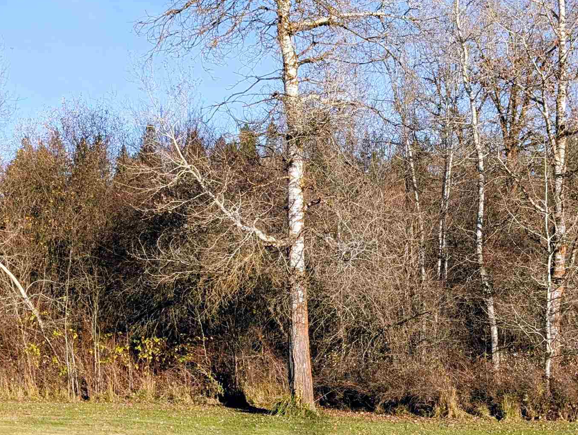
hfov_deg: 35.5
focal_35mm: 54
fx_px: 903
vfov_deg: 27.1
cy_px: 254
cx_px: 314
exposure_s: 1/676
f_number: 1.68
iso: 21
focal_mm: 6.9
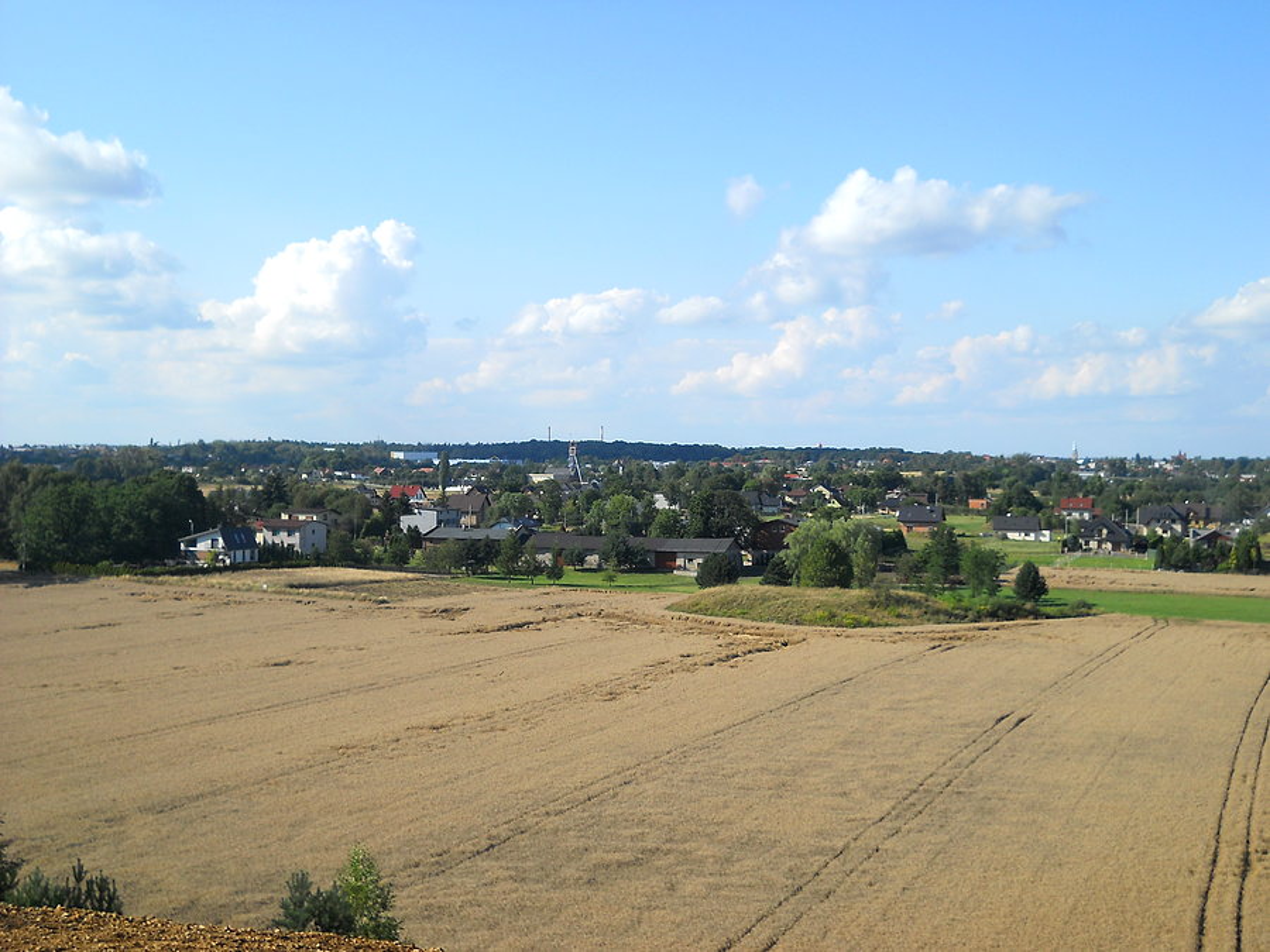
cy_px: 476
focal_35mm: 48
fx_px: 1761
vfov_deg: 30.3
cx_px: 635
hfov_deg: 39.7
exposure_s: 1/320
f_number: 5.8
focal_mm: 7.88
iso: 80
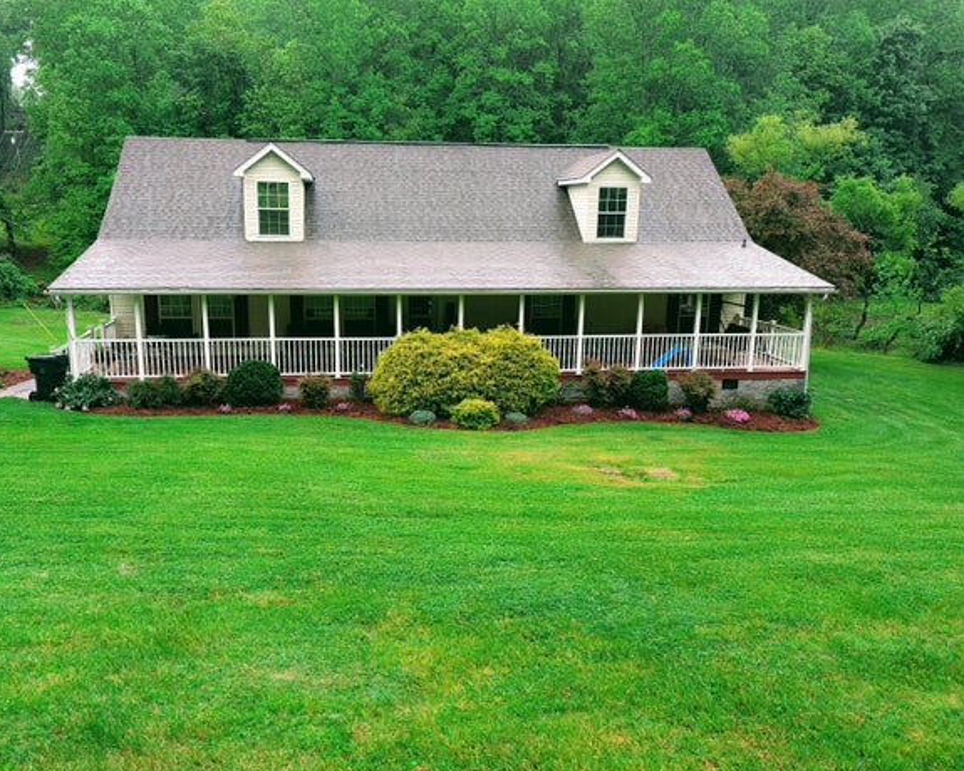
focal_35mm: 26
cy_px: 375
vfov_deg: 54.9
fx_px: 742
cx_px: 433
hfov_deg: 65.9
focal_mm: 6.9
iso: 17
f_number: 1.68
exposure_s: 1/80.6
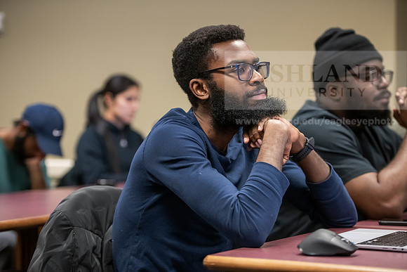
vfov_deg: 13.7
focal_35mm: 100
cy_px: 136
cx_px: 204
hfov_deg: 20.4
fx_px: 1131
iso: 4000
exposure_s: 1/250
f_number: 2.8
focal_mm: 100
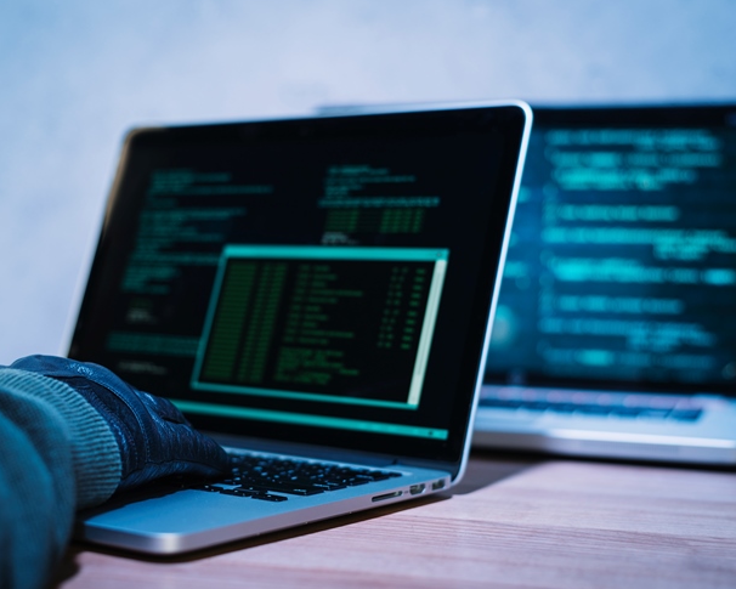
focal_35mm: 57
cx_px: 328
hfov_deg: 33.0
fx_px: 1242
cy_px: 292
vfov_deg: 26.7
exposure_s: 1/50
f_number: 3.2
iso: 100
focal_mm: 50
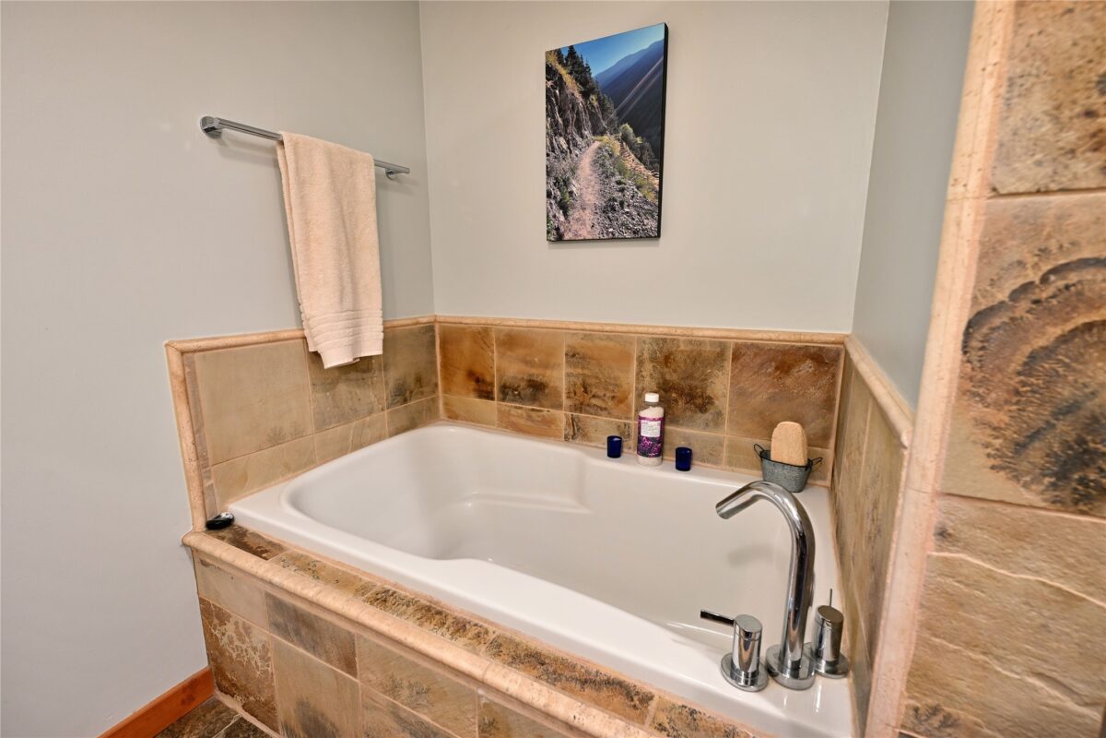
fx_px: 476
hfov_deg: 98.5
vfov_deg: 75.5
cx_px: 553
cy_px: 369
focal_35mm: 16
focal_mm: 15.5
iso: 400
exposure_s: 1/6
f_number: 5.6
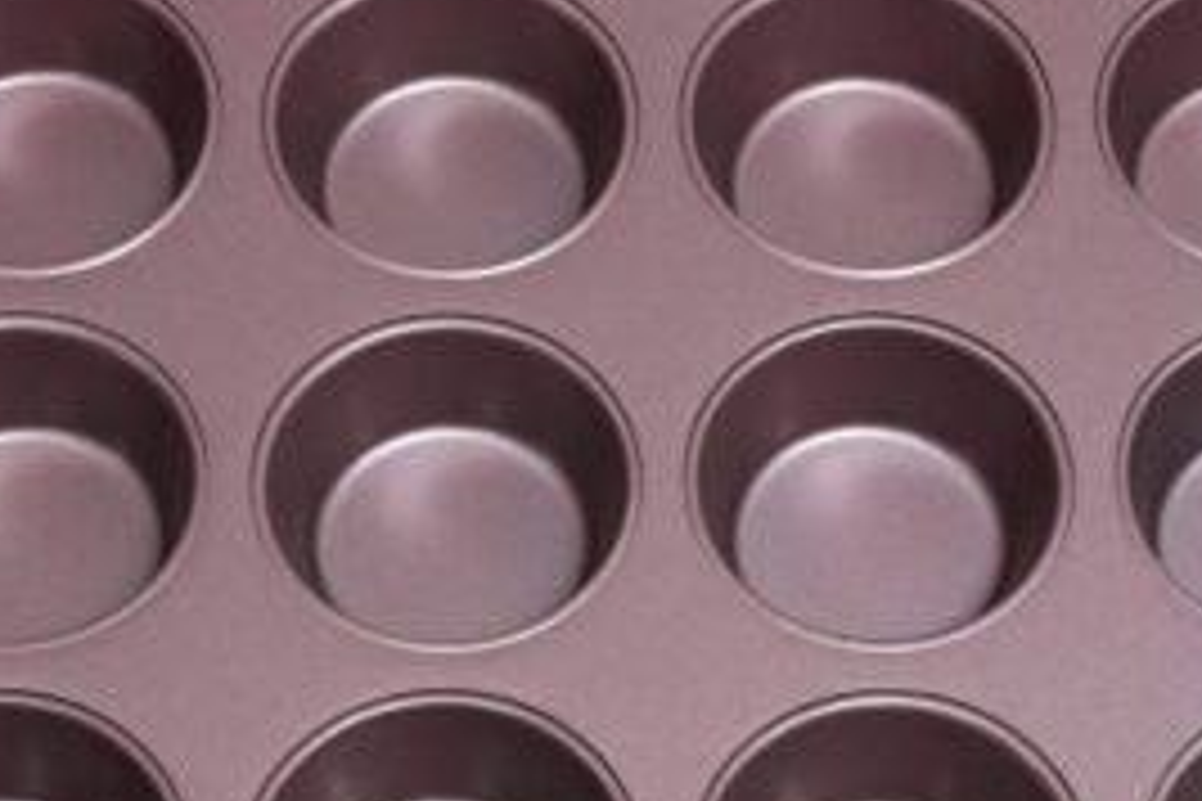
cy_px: 549
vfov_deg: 8.6
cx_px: 689
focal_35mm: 160
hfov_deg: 12.8
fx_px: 5342
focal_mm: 61
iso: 6400
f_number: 16
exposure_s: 1/160
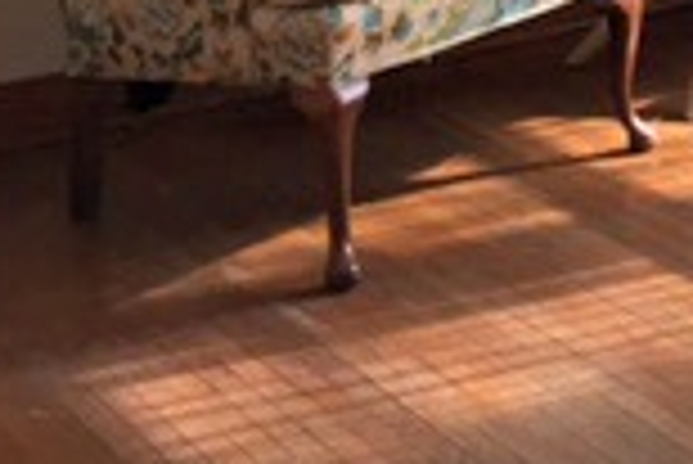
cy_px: -536
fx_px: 2408
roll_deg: -1.5
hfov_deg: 14.2
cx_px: 1305
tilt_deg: -1.2
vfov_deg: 10.0
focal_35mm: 125
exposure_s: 1/120
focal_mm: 4.15
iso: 40
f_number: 2.2
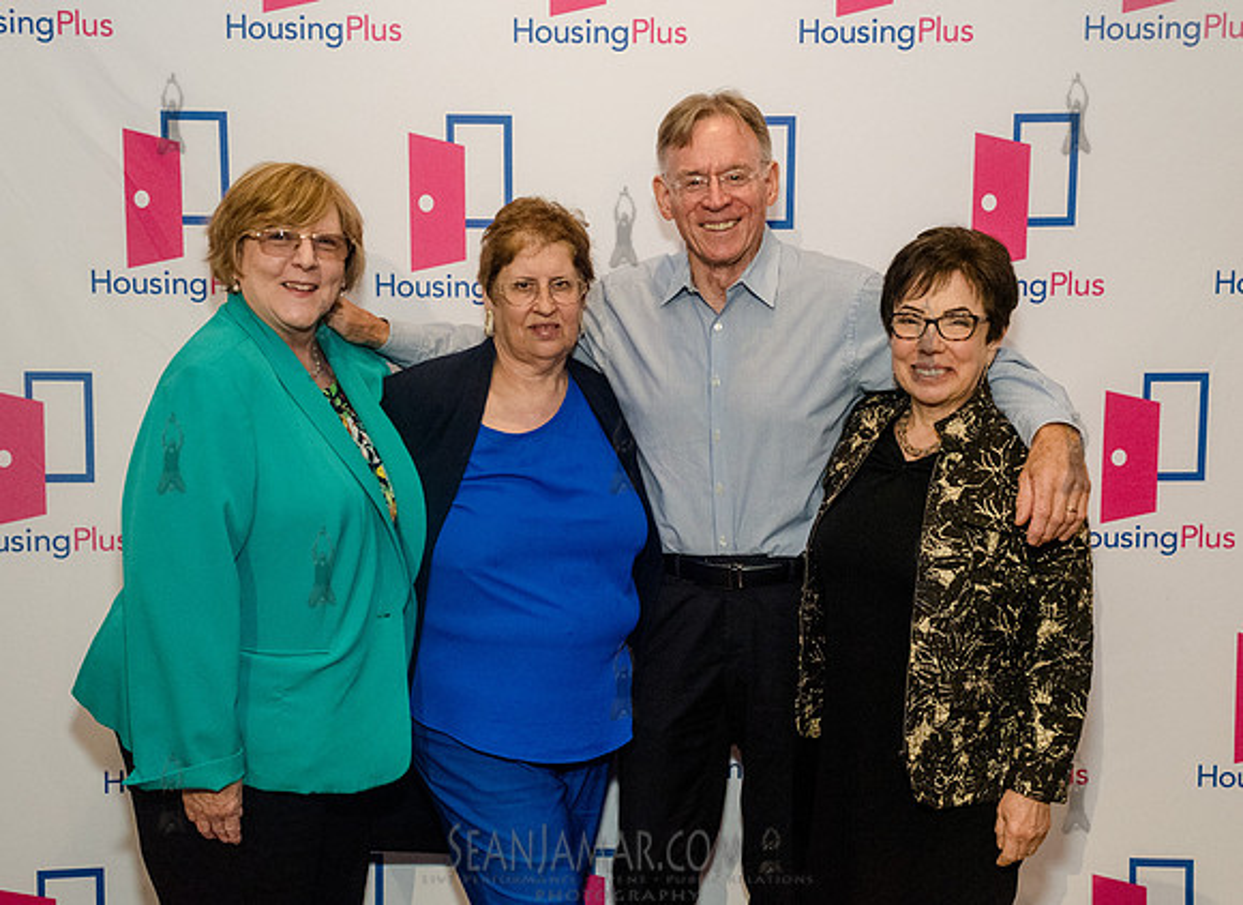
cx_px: 609
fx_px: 1507
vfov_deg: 33.4
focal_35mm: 42
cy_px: 444
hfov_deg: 44.8
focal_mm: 35
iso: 5000
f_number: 5.6
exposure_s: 1/200
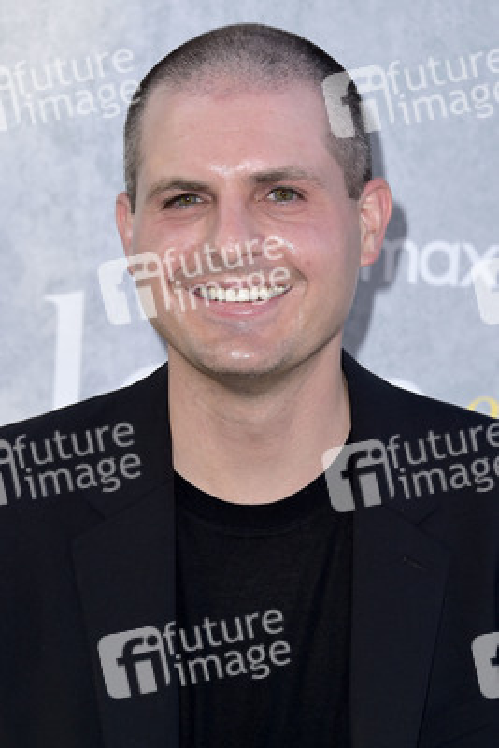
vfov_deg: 14.1
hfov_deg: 9.5
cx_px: 250
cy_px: 374
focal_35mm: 145
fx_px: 3012
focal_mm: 145
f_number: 6.3
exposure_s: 1/250
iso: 250
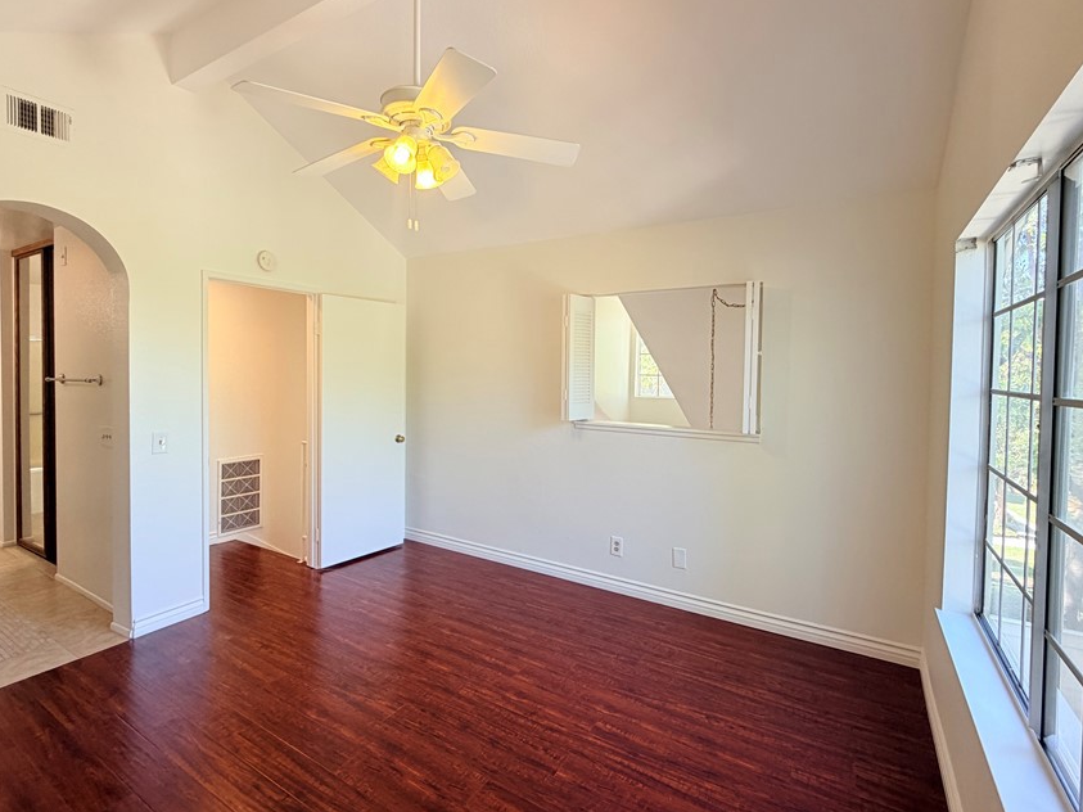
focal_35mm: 17
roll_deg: +0.1
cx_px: 528
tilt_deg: -0.9
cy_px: 383
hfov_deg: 91.0
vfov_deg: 74.6
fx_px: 532
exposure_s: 1/120
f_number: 2.2
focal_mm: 2.22
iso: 125
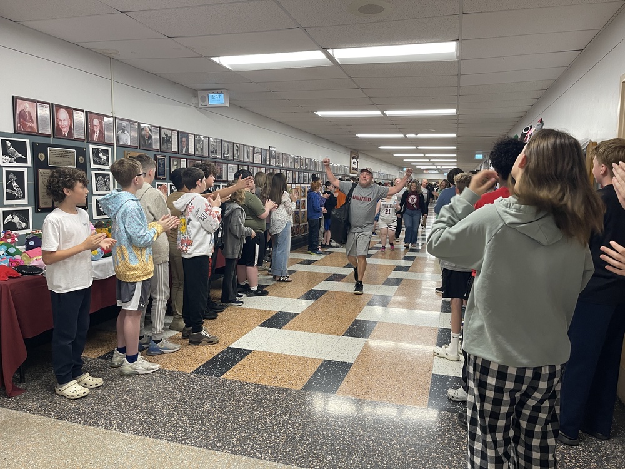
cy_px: 234
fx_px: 451
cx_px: 312
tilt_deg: -6.9
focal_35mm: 25
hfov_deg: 69.4
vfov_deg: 54.9
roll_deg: -1.2
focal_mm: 5.1
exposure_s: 1/60
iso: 100
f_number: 1.6
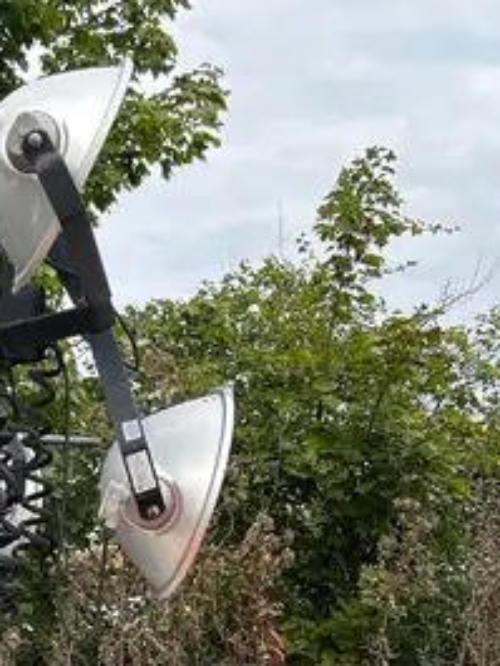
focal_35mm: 72
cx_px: 18
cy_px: 735
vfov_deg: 25.1
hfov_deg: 19.9
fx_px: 1386
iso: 50
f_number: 1.5
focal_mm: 5.7
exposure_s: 1/443
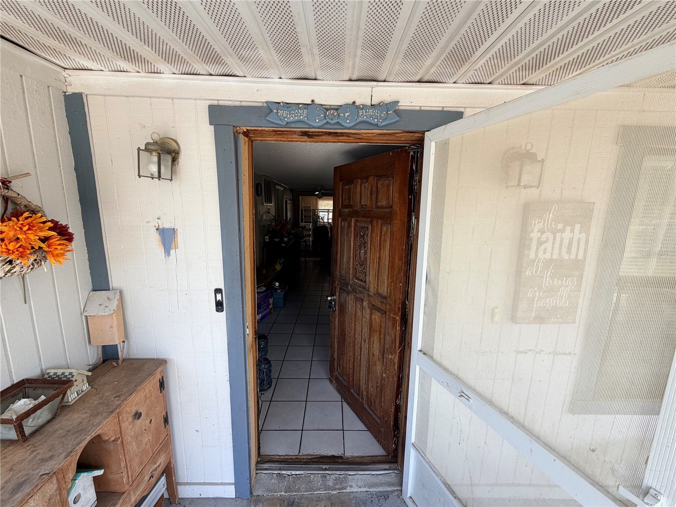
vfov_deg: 85.7
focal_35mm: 14
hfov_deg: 102.1
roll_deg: +0.2
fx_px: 273
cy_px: 254
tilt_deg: -9.2
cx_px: 338
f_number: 2.2
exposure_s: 1/135
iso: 40
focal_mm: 2.22
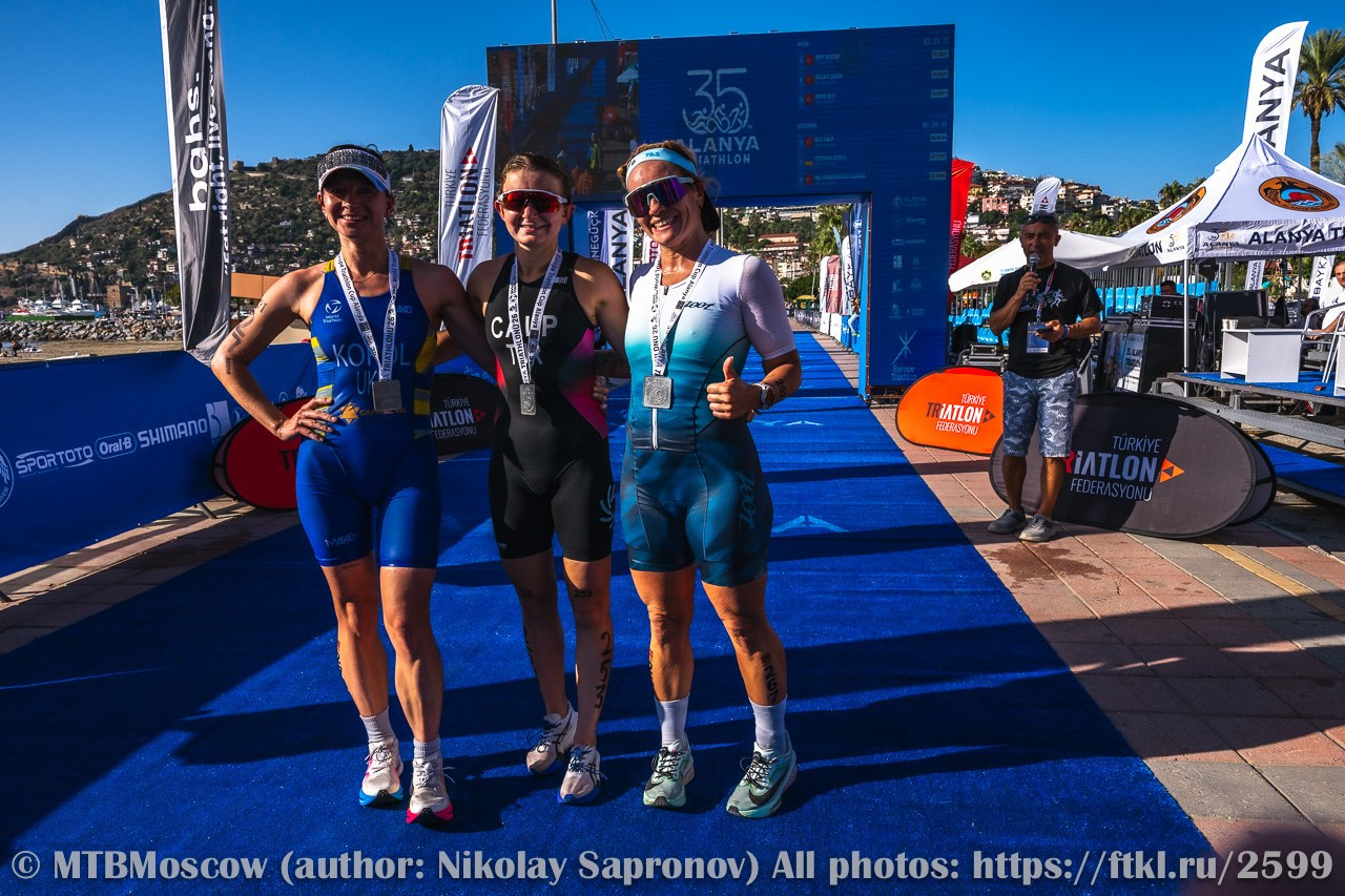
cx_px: 672
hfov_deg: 73.8
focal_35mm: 24
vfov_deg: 53.1
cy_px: 448
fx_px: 896
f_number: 9
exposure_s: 1/1000
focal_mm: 24
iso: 200
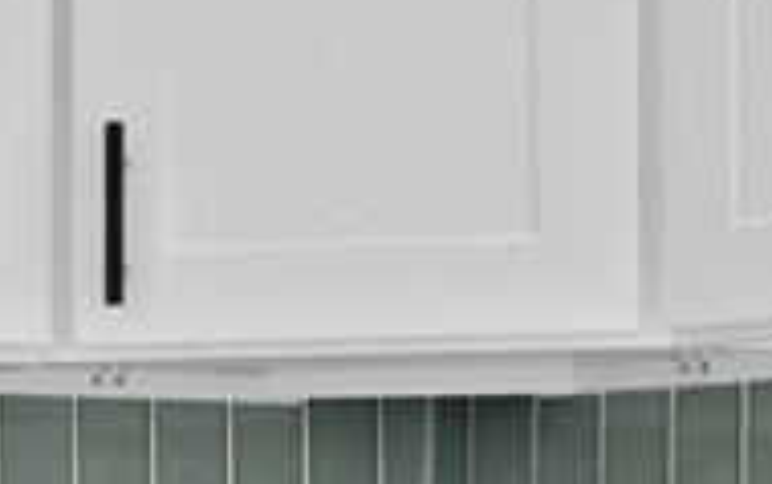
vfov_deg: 6.8
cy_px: 645
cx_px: -695
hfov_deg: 10.2
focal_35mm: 192
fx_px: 4042
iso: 250
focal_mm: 35
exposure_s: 1/15
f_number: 5.6
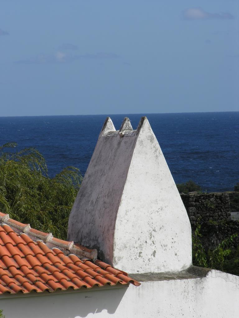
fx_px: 2458
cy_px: 159
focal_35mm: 267
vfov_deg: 7.4
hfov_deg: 5.6
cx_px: 120
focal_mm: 68
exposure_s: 1/238
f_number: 7.3
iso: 50
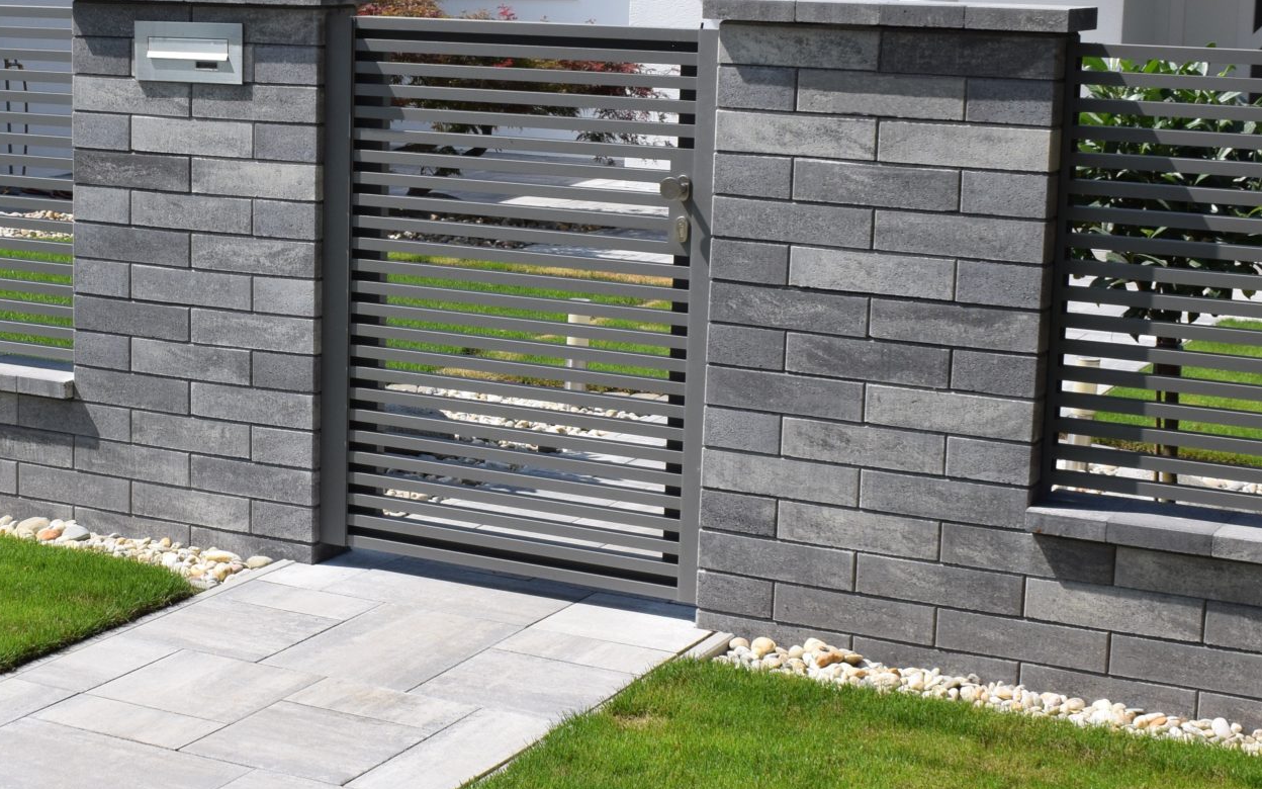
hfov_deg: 29.3
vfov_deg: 18.9
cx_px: 313
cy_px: 344
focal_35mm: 69
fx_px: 2373
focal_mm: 22
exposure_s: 1/320
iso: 200
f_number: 9
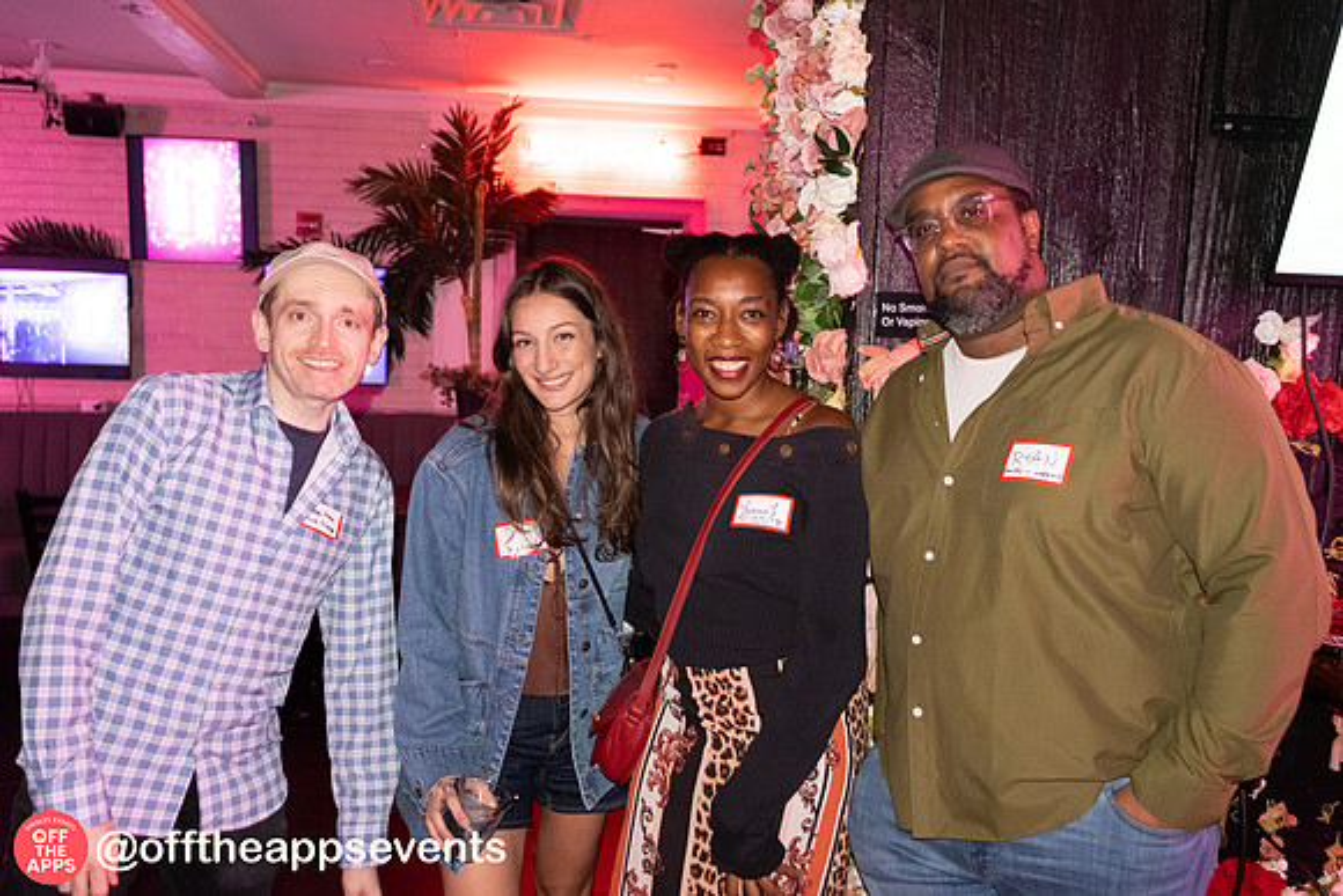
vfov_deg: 42.3
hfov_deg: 60.3
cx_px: 672
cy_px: 448
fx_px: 1157
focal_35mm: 31
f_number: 3.2
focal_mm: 20.4
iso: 2500
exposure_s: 1/40
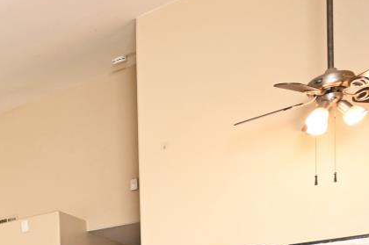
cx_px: -130
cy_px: 372
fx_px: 512
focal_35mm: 50
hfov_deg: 30.0
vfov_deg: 22.1
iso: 400
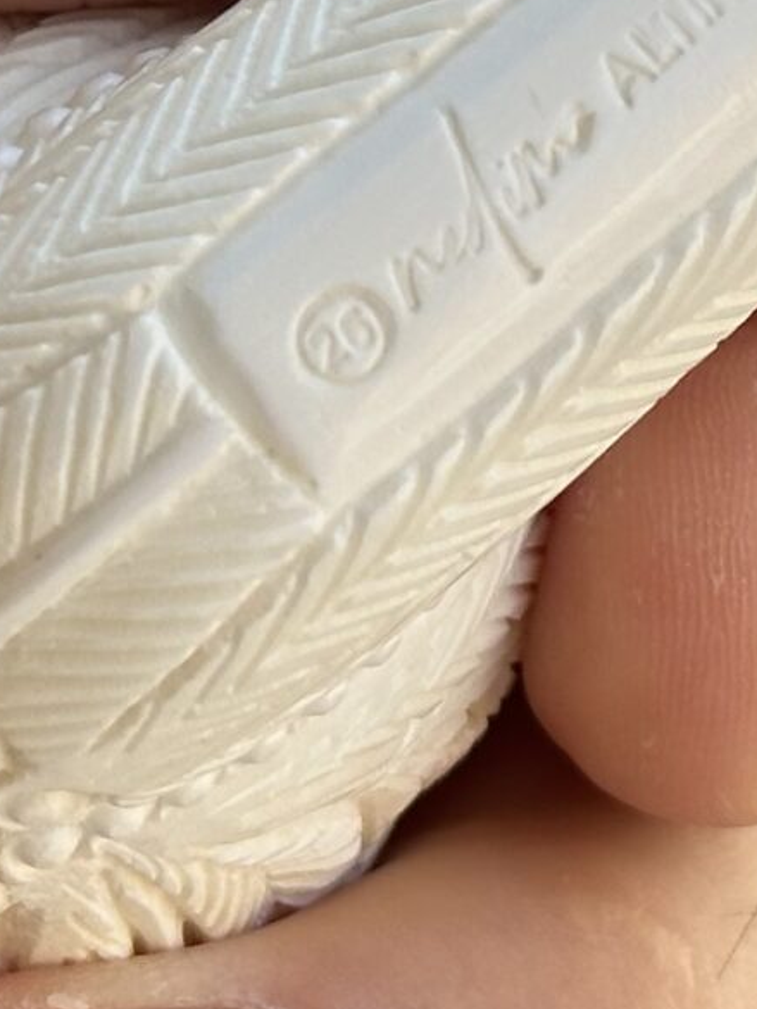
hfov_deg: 7.0
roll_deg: -0.1
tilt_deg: -22.5
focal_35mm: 210
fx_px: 6121
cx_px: 831
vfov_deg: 9.3
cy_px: -110
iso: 64
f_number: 1.78
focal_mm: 6.86
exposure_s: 1/623
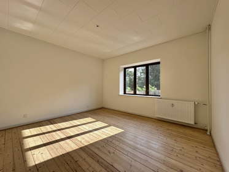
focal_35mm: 14
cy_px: 86
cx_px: 114
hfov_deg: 102.0
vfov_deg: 85.7
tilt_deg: +0.4
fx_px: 93
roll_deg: -0.8
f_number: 2.2
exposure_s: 1/218
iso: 40
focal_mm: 2.22
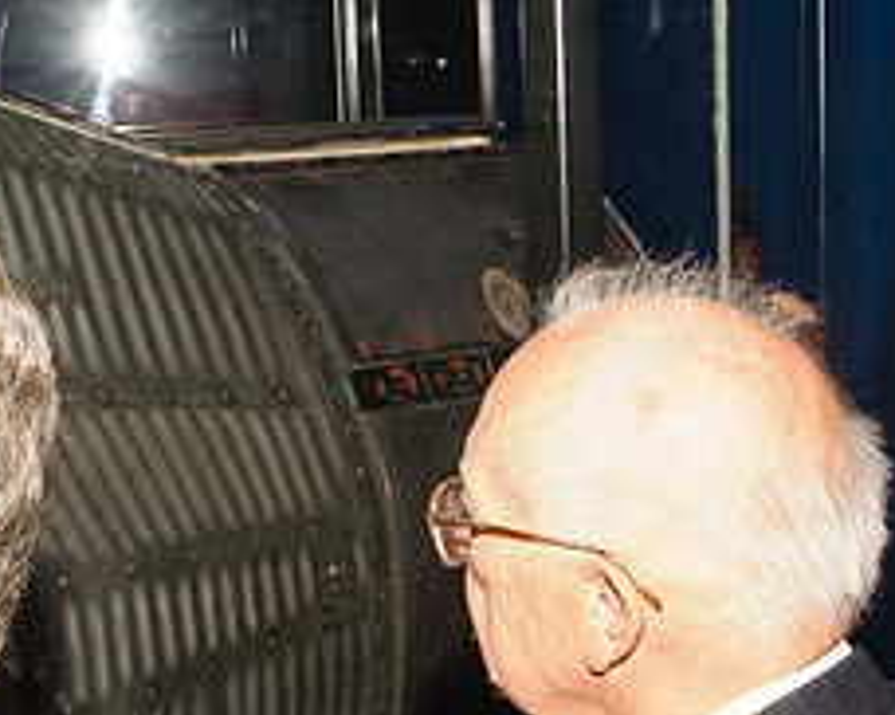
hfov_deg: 22.2
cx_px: 393
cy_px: 662
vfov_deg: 17.5
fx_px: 2276
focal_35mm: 86
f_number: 11
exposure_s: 1/45
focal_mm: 24
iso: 1600
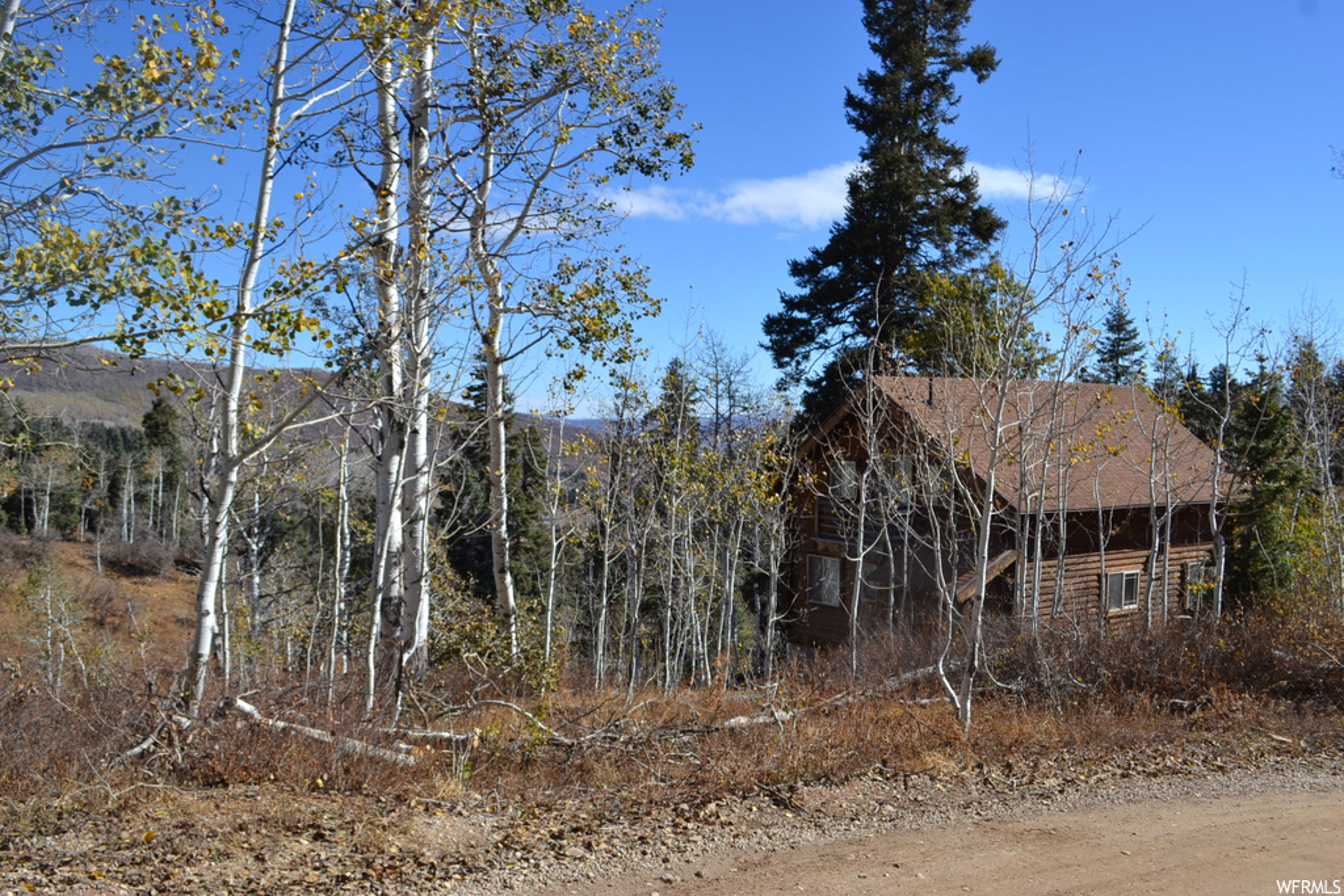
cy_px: 448
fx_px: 1232
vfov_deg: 40.0
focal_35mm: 33
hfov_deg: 57.2
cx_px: 672
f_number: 8
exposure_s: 1/250
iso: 100
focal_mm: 22
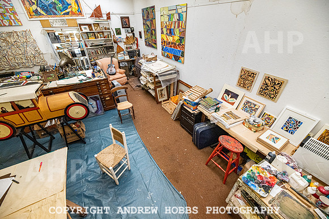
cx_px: 164
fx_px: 128
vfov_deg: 81.2
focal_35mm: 14
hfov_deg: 104.2
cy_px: 110
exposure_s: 1/320
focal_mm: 14
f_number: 5
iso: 1000
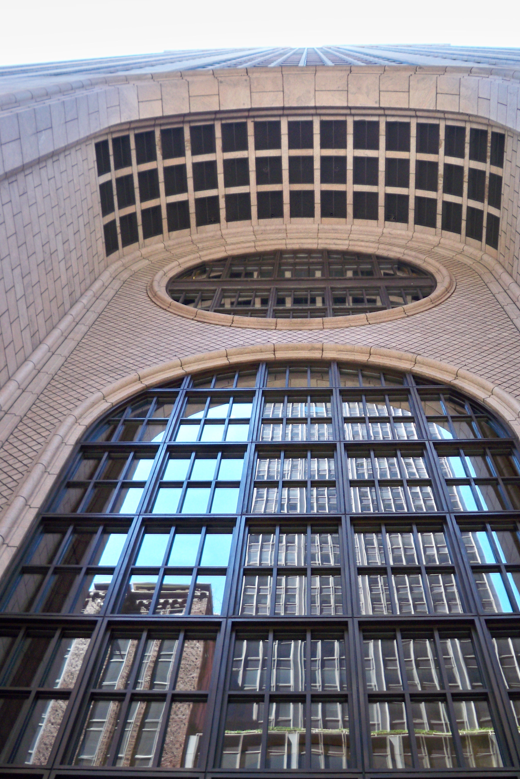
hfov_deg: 35.9
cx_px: 294
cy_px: 384
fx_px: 802
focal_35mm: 37
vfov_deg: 51.9
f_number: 3.1
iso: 125
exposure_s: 1/60
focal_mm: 6.3
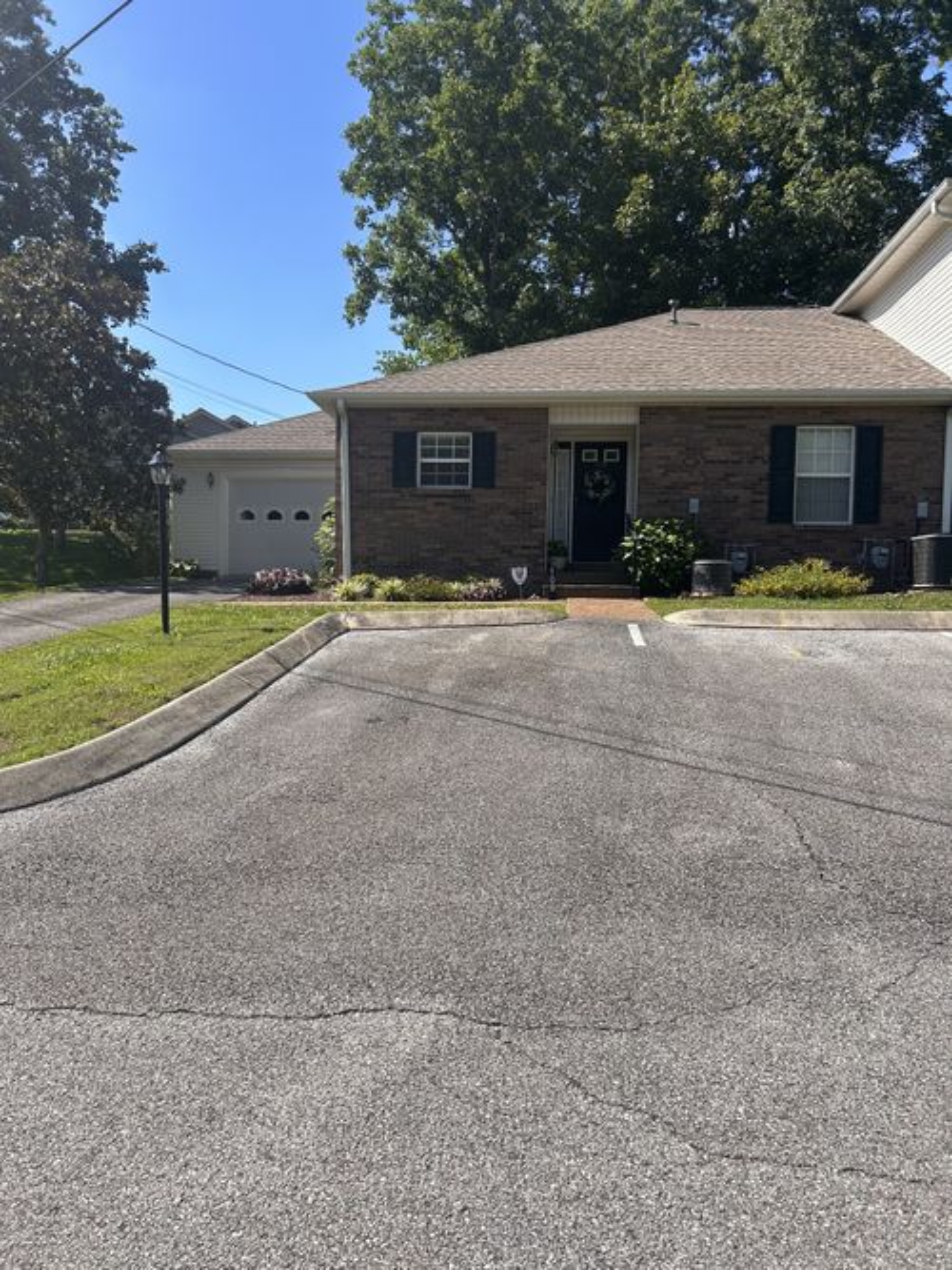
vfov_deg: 67.3
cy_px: 635
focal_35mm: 26
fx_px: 954
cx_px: 476
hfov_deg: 53.0
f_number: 1.5
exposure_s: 1/3077
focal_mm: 5.7
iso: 50
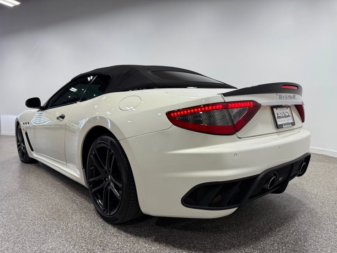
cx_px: 168
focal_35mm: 24
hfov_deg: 71.6
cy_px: 126
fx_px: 234
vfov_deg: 56.8
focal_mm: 6.76
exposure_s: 1/319
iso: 80
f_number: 1.78
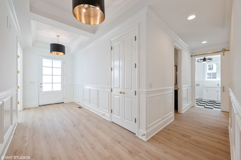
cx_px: 120
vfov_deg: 81.1
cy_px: 80
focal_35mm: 14
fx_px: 94
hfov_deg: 104.3
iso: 200
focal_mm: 14
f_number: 8
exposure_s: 1/20
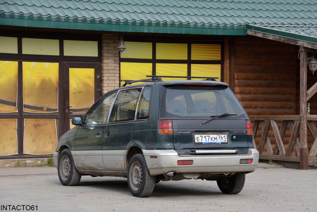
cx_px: 158
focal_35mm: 112
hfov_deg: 18.2
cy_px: 106
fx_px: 991
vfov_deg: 12.2
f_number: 8
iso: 200
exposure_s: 1/250
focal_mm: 75
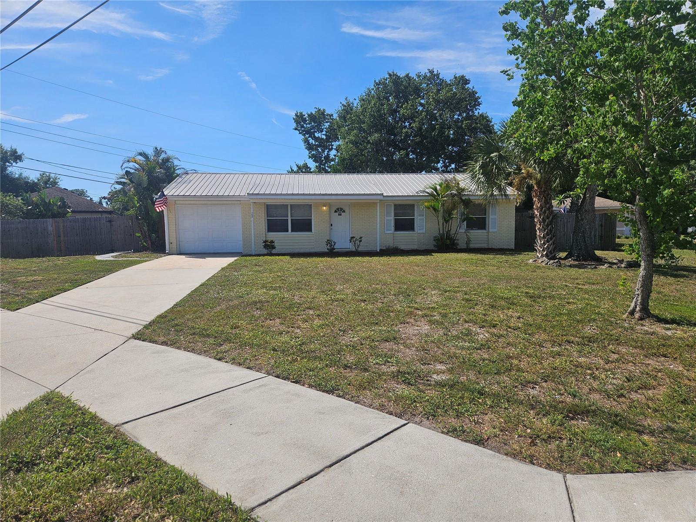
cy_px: 261
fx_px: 462
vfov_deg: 58.9
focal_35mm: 23
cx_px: 348
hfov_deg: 73.9
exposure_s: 1/2600
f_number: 1.8
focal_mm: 5.4
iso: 25
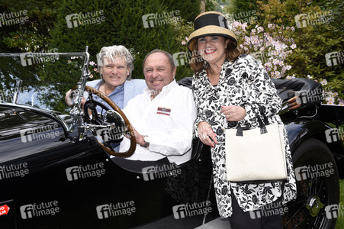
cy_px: 114
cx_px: 172
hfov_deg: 41.1
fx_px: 458
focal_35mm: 48
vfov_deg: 28.0
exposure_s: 1/125
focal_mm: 48
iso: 250
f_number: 8
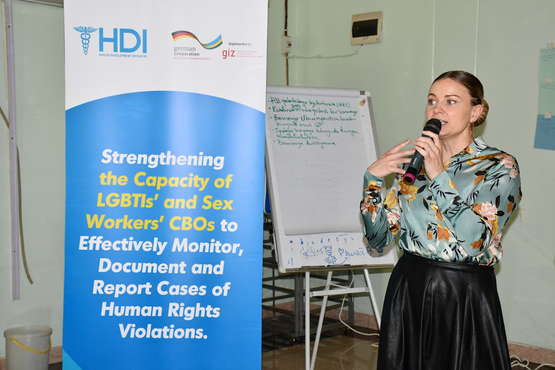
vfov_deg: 21.6
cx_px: 278
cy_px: 185
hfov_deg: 31.9
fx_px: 971
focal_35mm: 63
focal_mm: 42
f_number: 6.3
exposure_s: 1/80
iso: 2000
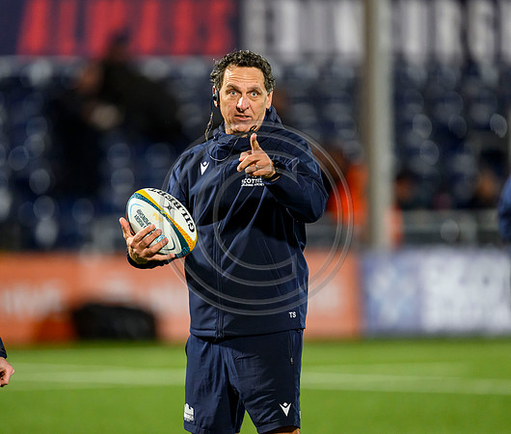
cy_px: 210
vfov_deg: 3.3
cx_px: 228
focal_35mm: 486
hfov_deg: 3.9
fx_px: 7533
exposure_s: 1/640
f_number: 2.8
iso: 5000
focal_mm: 400
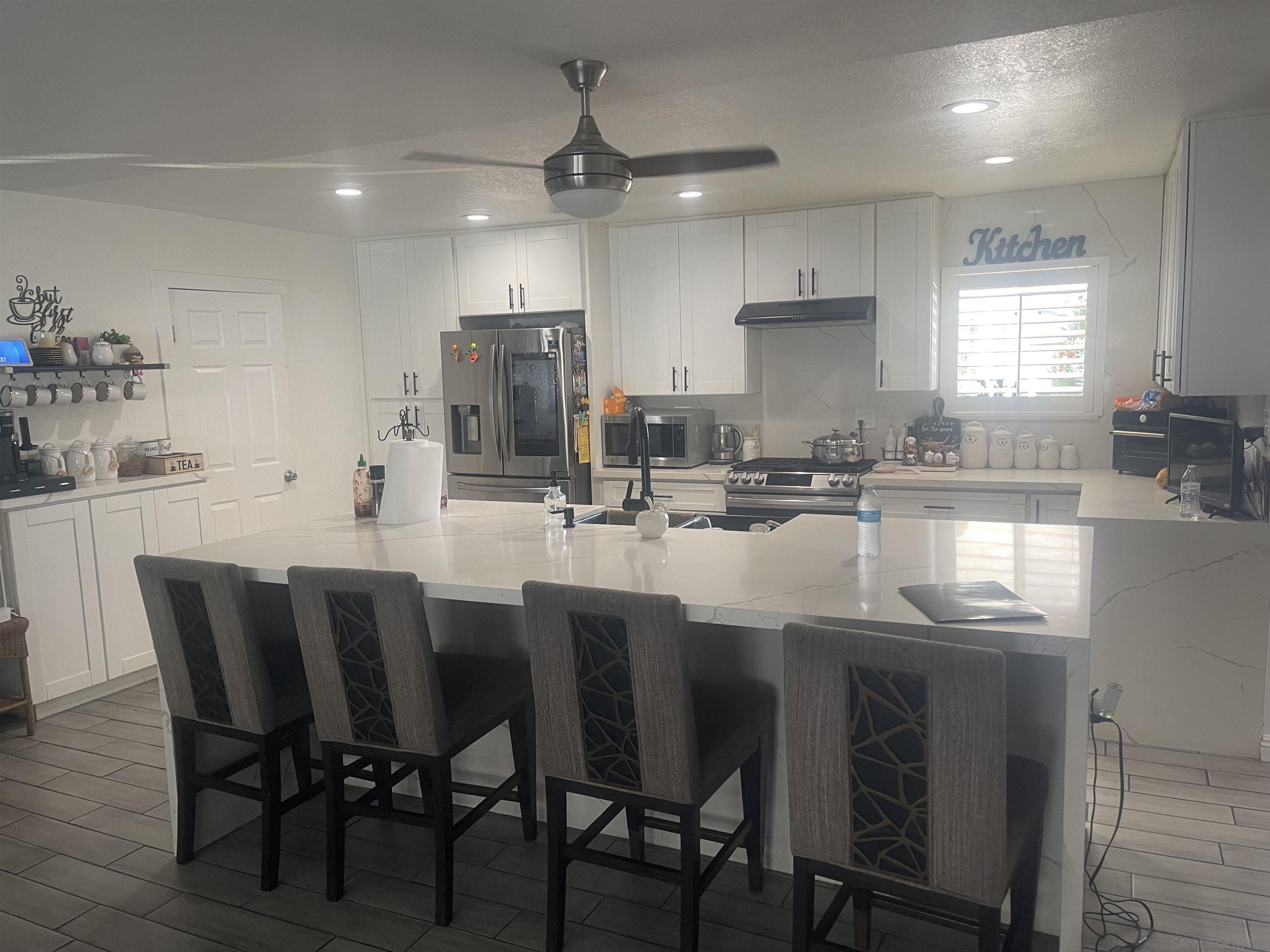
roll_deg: +2.2
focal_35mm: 25
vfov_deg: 54.9
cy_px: 476
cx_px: 635
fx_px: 917
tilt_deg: -7.8
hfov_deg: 69.4
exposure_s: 1/60
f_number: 1.6
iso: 80
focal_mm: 5.1
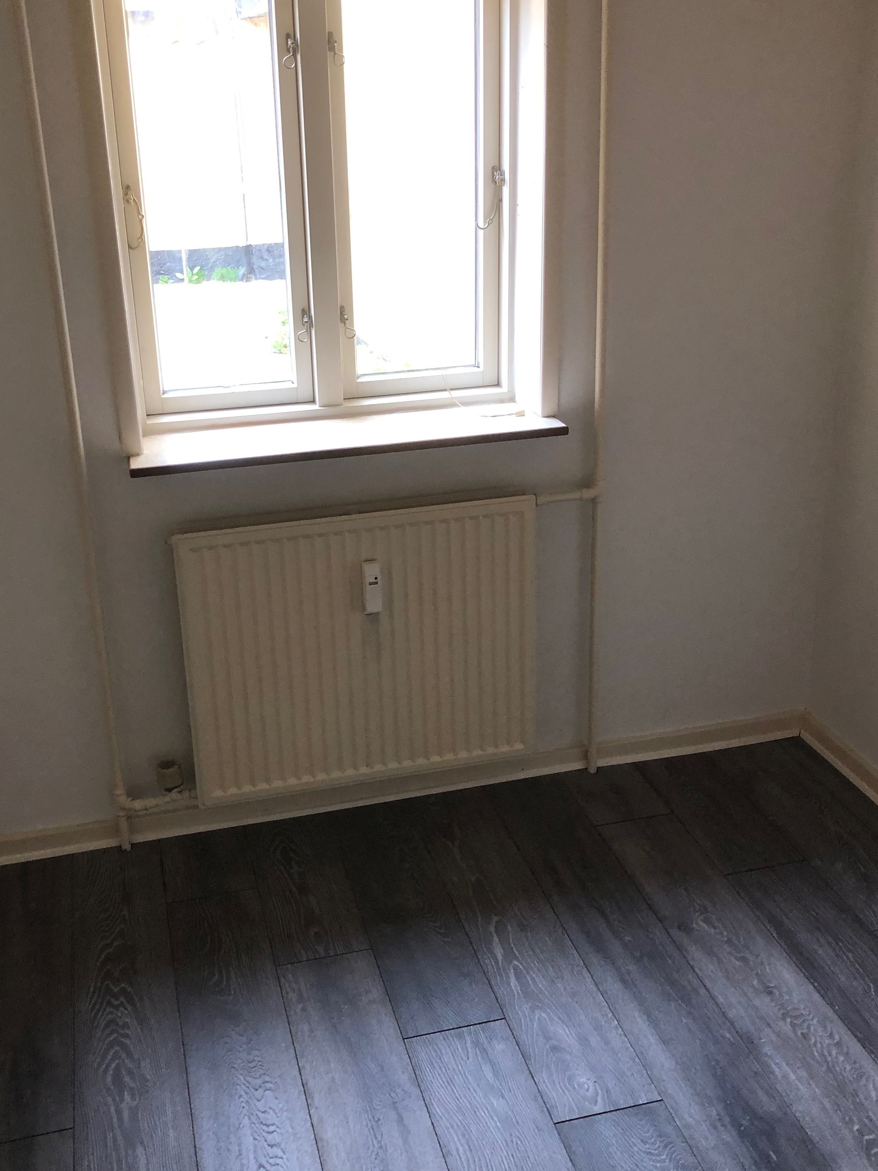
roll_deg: +1.8
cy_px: 533
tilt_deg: -19.0
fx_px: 1217
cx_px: 384
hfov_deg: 39.6
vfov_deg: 51.3
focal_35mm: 36
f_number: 1.8
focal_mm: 3.99
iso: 40
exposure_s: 1/33
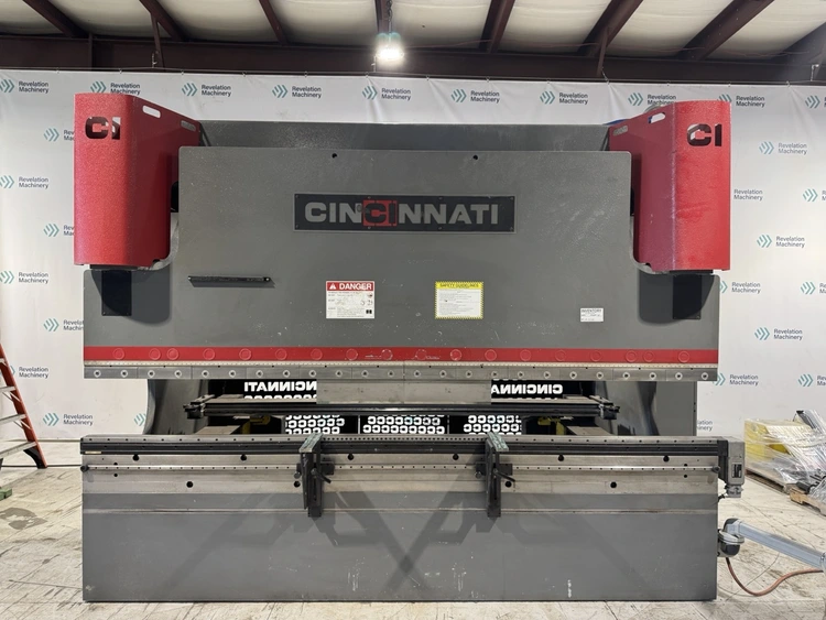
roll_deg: -0.7
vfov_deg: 56.8
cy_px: 310
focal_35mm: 24
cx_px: 413
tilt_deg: -1.5
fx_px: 573
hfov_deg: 71.6
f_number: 1.78
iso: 160
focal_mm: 6.76
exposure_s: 1/60
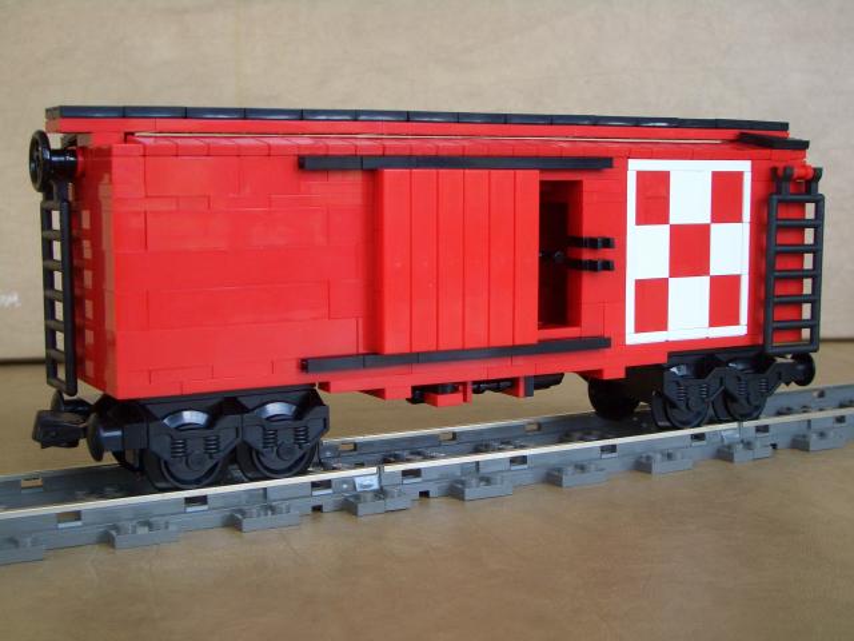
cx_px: 427
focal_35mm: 49
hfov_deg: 38.9
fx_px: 1209
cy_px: 320
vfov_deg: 29.7
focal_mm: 8.2
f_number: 3.1
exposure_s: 1/80
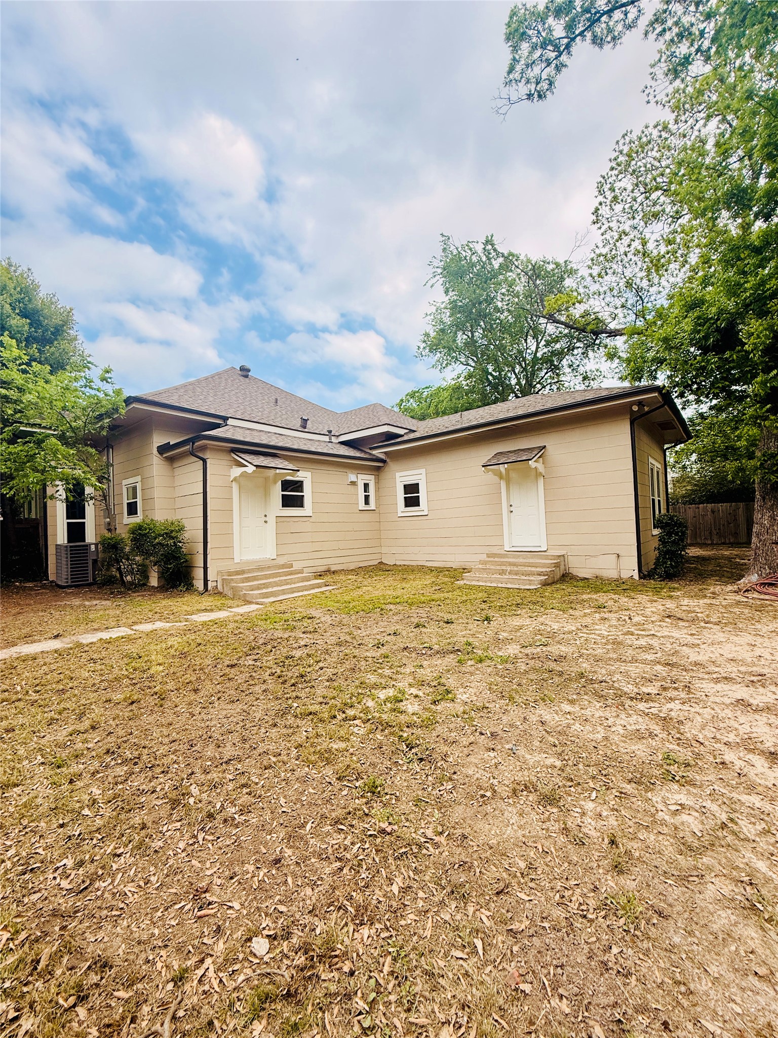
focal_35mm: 14
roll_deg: +2.5
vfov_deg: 102.1
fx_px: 420
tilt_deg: +2.8
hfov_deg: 85.7
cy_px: 519
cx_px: 389
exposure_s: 1/1259
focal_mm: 2.22
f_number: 2.2
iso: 50
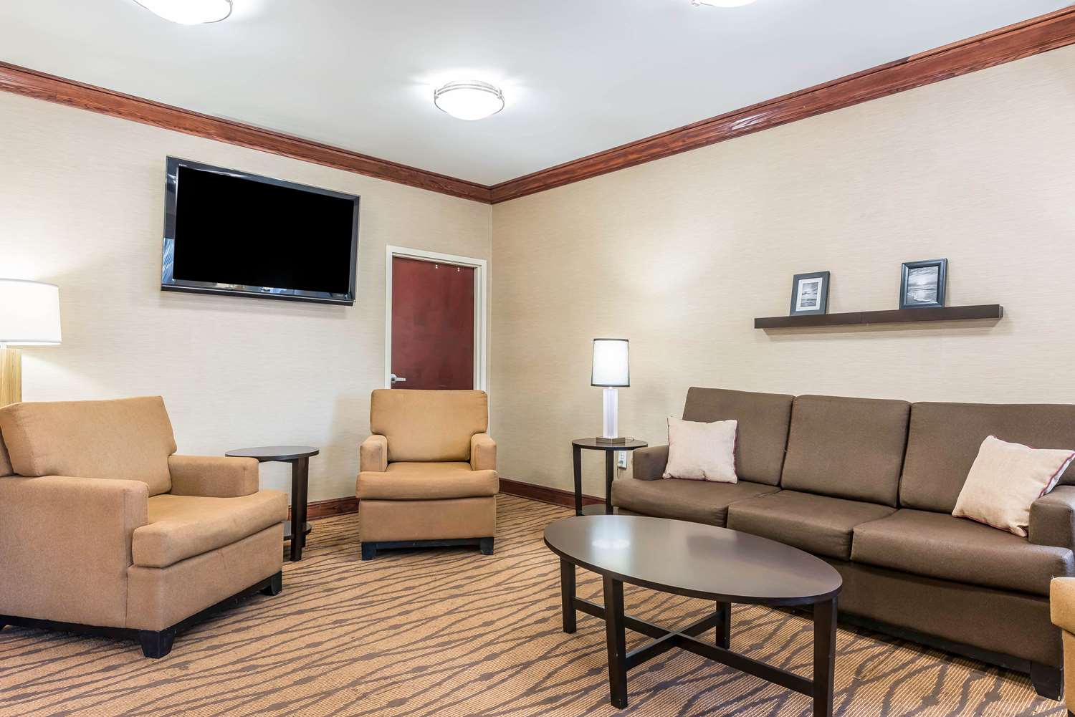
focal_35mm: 21
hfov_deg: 81.2
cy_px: 358
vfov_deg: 59.5
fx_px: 627
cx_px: 538
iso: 400
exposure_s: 1/3
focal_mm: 21
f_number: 11
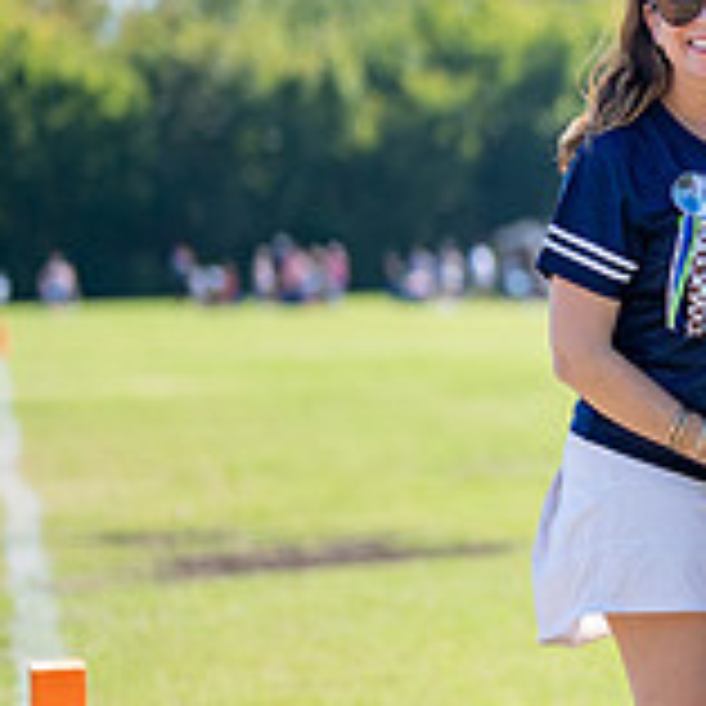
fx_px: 4407
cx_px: 1170
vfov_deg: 9.2
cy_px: 305
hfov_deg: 8.9
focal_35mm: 191
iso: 250
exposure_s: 1/10000
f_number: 1.2
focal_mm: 50
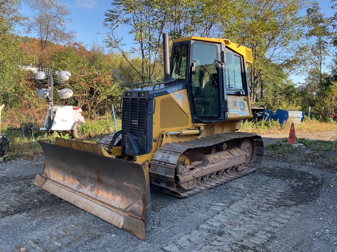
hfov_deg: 61.7
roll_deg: -2.8
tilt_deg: -6.4
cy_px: 126
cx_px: 168
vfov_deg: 48.2
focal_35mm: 29
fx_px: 282
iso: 16
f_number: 1.8
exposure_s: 1/287
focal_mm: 3
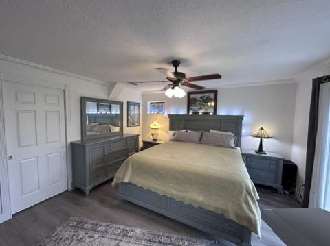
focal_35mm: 14
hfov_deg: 102.1
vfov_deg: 85.6
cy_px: 123
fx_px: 133
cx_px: 165
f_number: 2.2
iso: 250
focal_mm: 2.22
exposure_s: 1/120
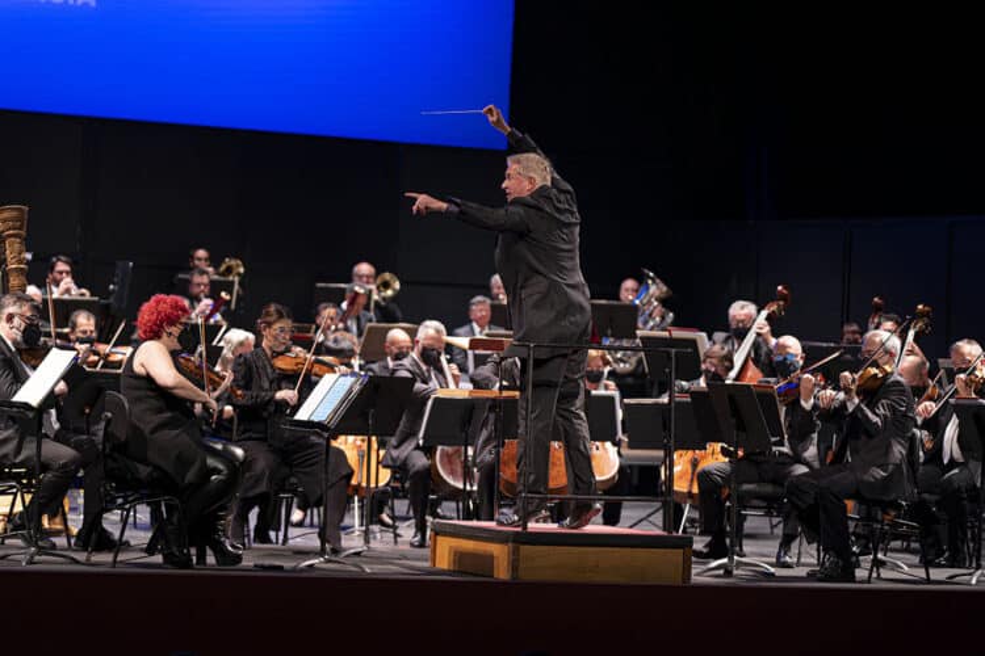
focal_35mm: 121
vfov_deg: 11.3
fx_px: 3310
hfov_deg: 16.9
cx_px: 492
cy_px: 328
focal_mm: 121
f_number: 2.8
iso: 3200
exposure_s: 1/250
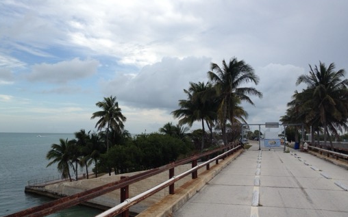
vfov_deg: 33.5
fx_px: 360
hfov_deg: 51.6
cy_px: 128
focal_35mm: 38
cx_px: 172
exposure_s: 1/920
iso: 64
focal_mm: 4.28
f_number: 2.4
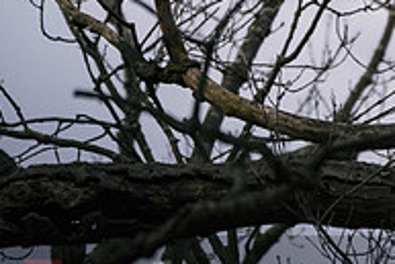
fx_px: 21785
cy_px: -31
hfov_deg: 1.0
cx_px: 239
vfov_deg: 0.7
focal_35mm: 1984
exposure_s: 1/640
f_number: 5.6
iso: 800
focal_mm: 500
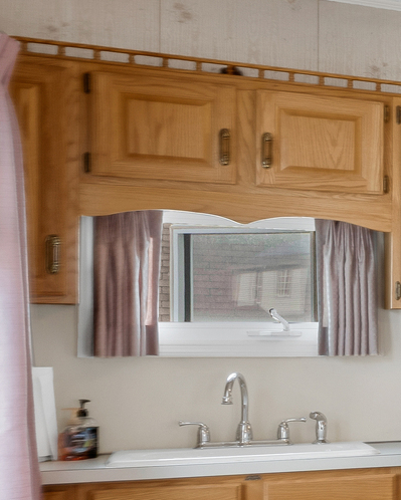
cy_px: 361
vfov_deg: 23.4
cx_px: 1432
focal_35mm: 81
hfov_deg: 9.4
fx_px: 1201
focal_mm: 14
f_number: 8
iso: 200
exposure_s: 1/320
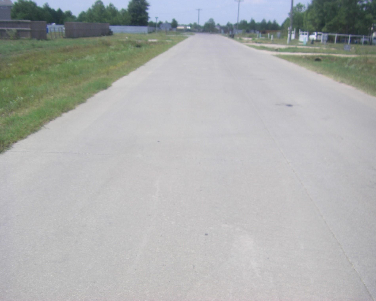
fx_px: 445
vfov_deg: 37.3
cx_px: 193
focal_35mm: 40
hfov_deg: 45.8
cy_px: 150
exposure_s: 1/200
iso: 64
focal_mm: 6.3
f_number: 7
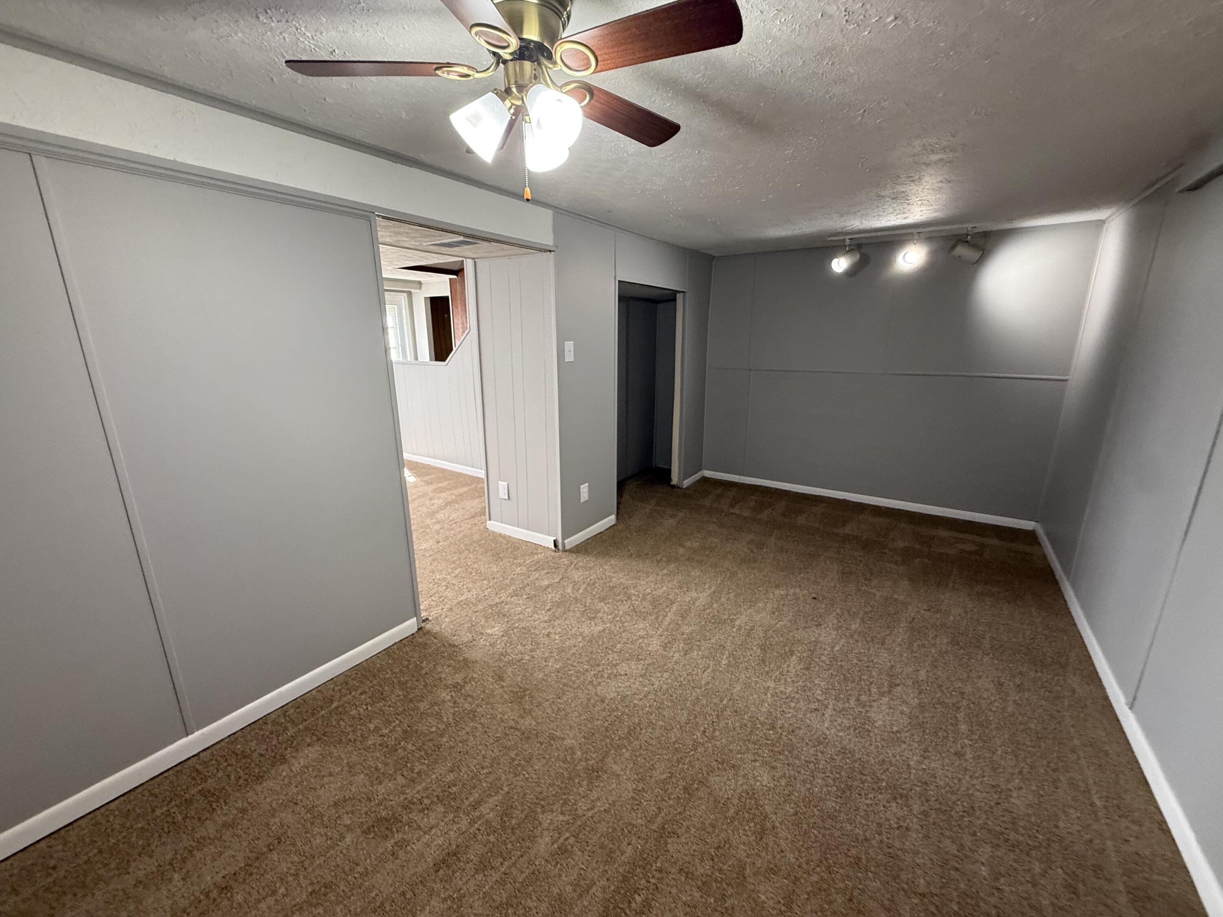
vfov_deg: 85.7
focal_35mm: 14
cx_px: 612
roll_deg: -2.3
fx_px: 495
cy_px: 458
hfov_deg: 102.1
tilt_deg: -8.9
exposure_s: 1/60
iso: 250
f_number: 2.2
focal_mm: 2.22
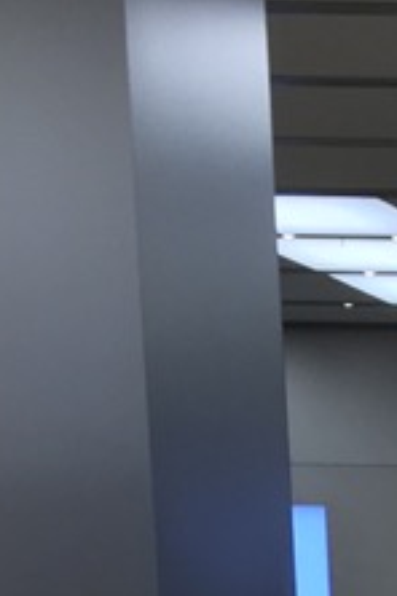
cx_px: 1470
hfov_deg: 5.9
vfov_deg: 9.3
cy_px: 1293
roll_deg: +1.3
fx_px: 3374
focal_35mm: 204
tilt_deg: -8.7
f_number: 2.2
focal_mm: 4.15
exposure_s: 1/50
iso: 25
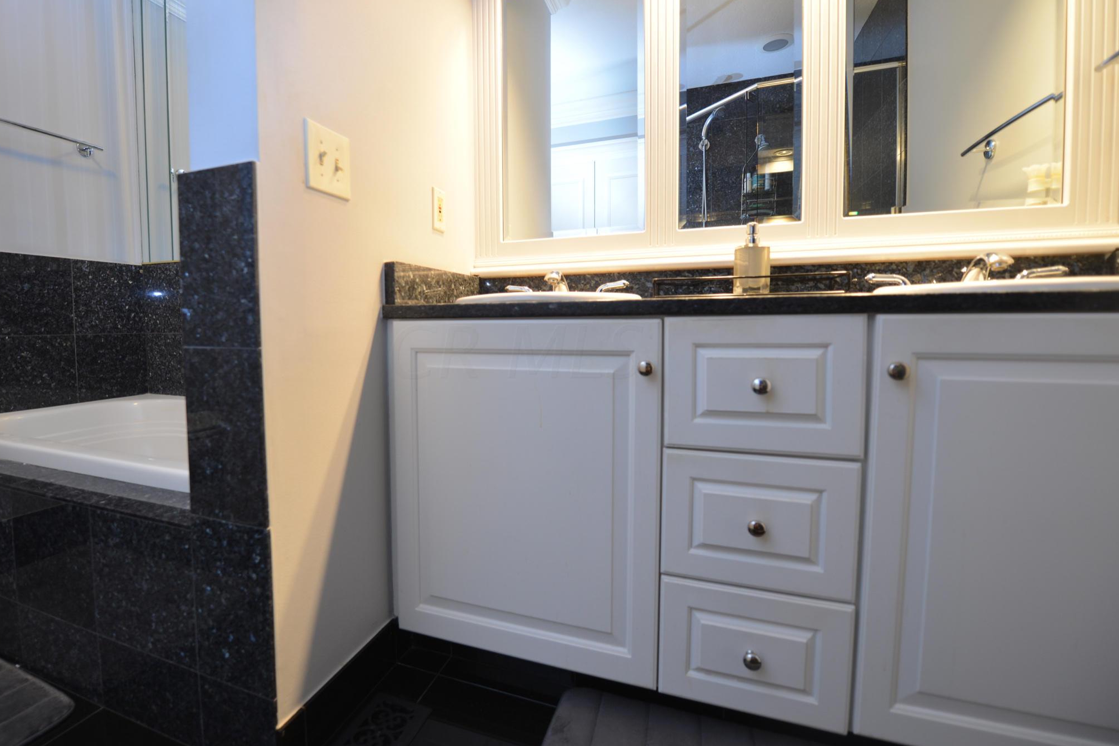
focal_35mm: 16
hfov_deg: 96.5
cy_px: 351
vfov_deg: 73.7
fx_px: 497
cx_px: 515
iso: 250
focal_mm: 14
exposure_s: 1/15
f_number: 2.8
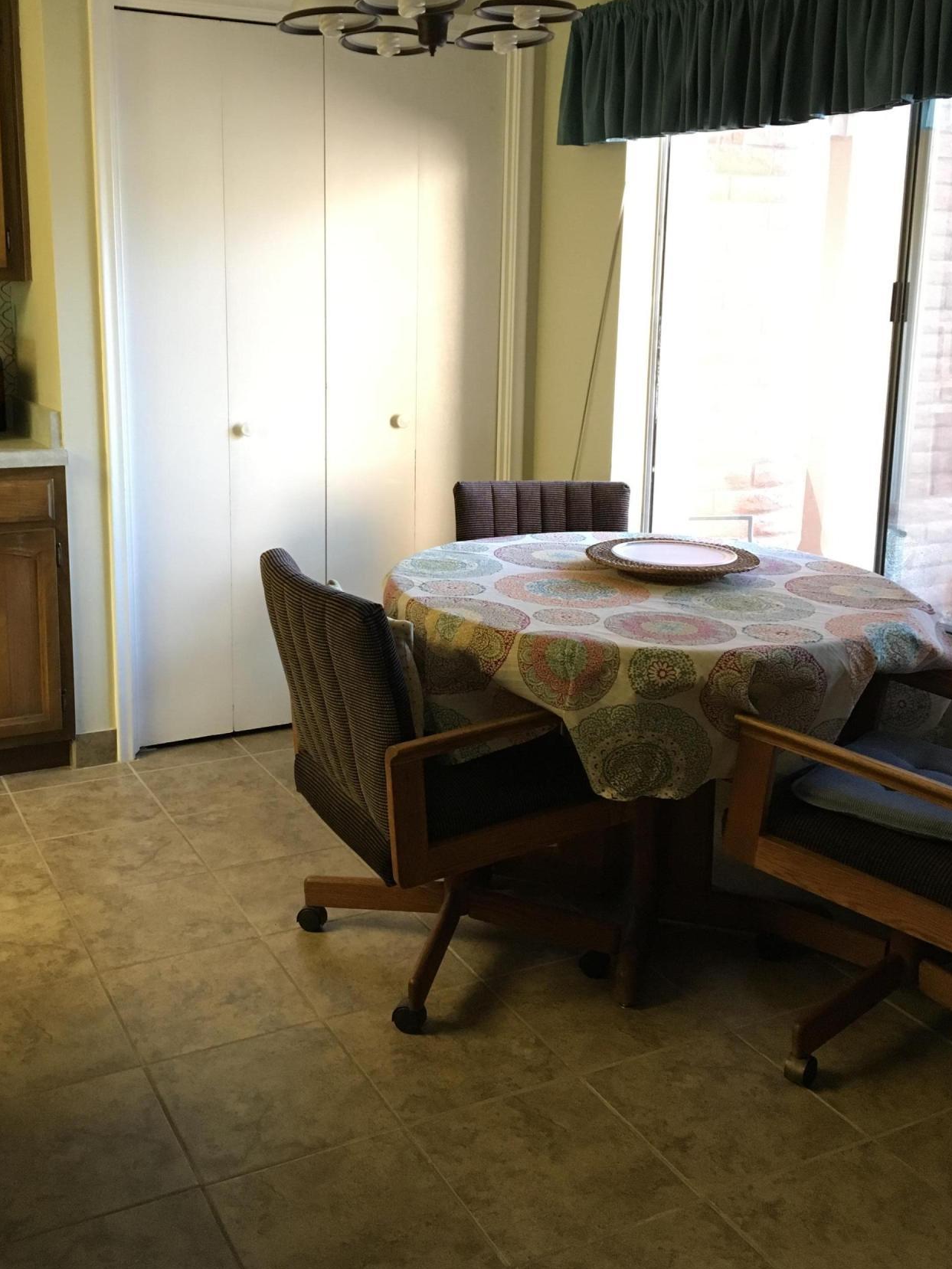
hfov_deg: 40.6
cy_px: 543
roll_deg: +0.5
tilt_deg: -11.3
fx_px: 1283
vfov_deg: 52.4
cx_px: 390
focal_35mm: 35
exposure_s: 1/30
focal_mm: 4.15
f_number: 2.2
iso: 160
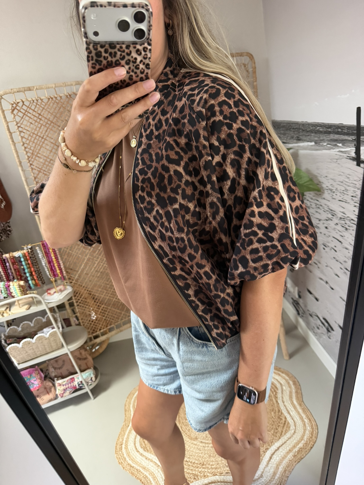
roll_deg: +8.8
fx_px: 336
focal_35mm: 24
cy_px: 242
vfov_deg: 71.6
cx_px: 182
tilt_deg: -43.0
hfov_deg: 56.8
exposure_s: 1/50
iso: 640
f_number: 1.78
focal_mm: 6.76
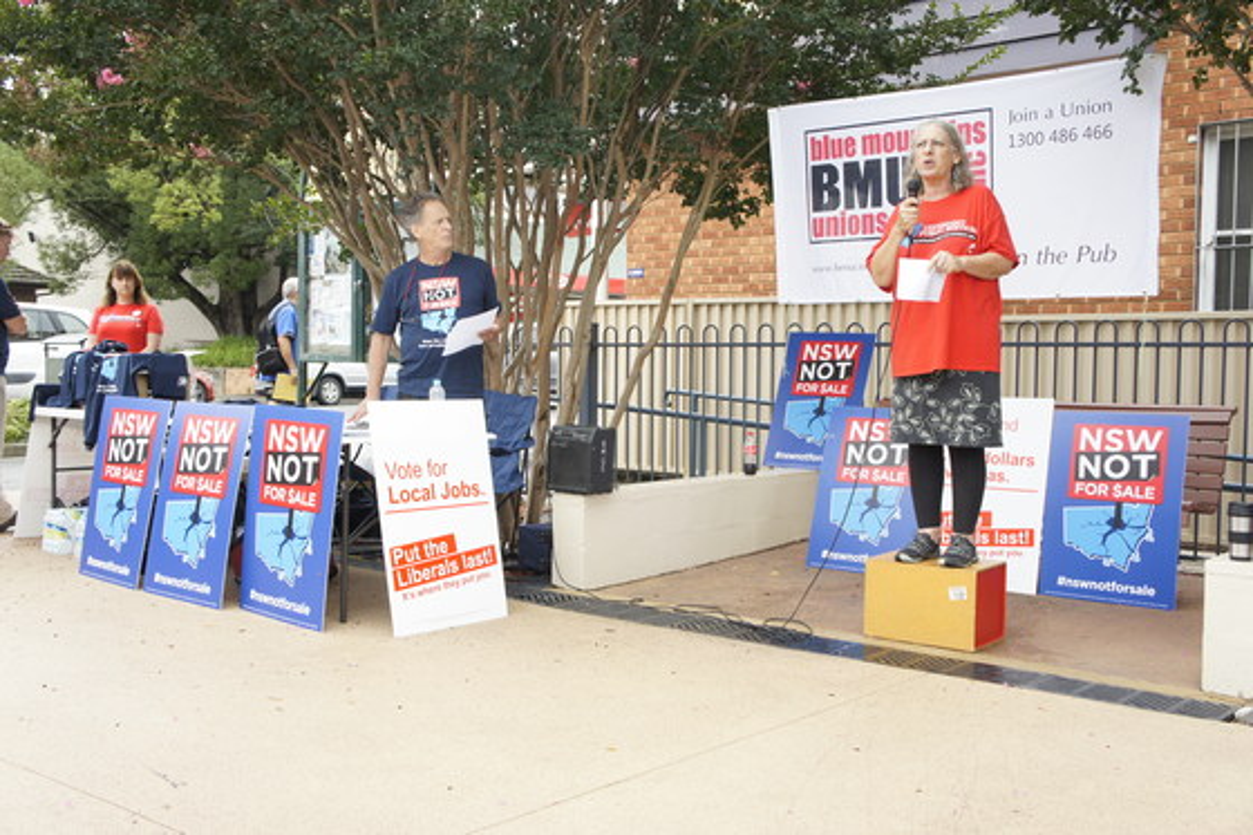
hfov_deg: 53.1
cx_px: 626
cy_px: 418
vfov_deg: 36.9
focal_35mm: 36
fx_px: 1253
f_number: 5.6
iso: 200
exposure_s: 1/160
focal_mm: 24
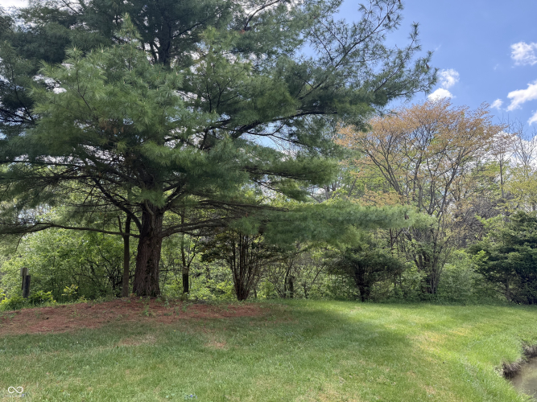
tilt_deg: +12.0
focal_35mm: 24
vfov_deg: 56.8
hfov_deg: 71.6
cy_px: 201
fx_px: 372
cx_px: 268
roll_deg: +0.2
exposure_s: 1/772
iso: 100
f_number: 1.78
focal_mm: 6.76
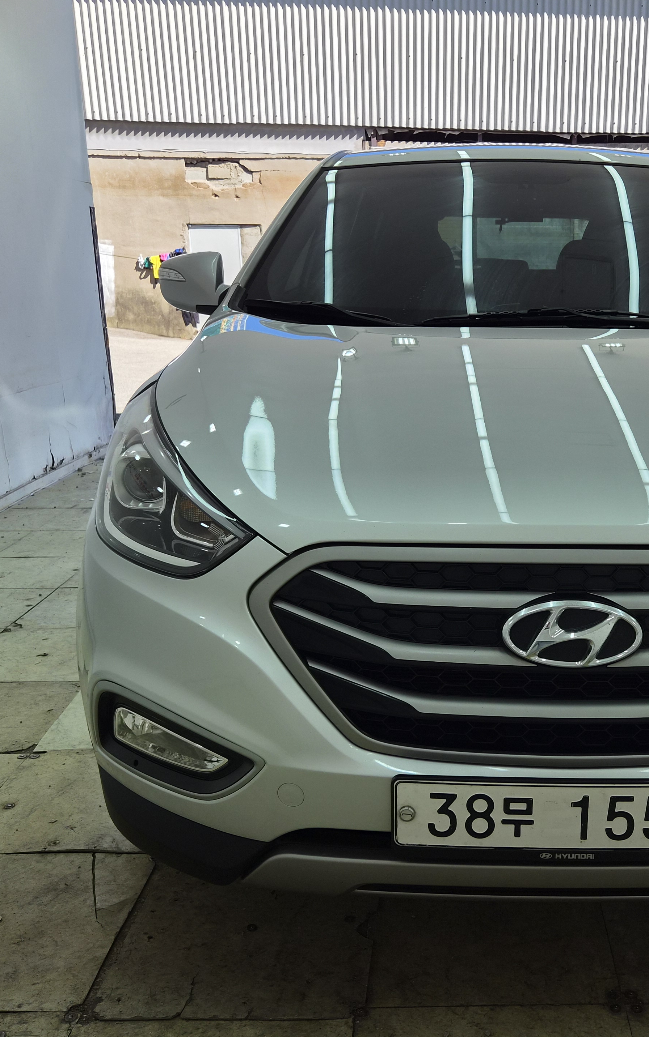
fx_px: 962
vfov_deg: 56.7
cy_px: 537
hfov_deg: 36.3
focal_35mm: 34
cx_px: 501
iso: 50
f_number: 1.8
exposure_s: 1/1152
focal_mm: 5.4
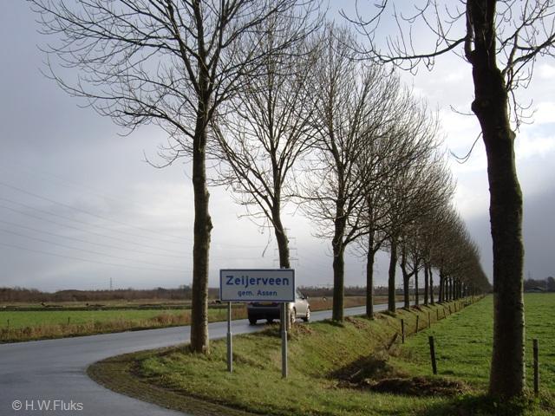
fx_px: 609
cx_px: 278
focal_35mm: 38
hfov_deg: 49.0
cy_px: 208
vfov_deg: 37.7
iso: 64
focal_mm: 7.9
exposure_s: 1/640
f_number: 2.8
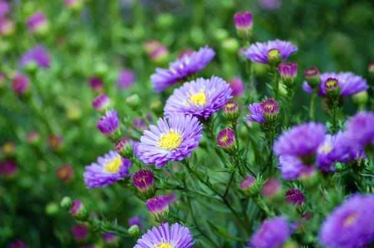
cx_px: 187
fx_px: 3034
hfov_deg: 7.1
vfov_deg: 4.7
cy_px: 124
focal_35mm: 292
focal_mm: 195
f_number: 5
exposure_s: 1/125
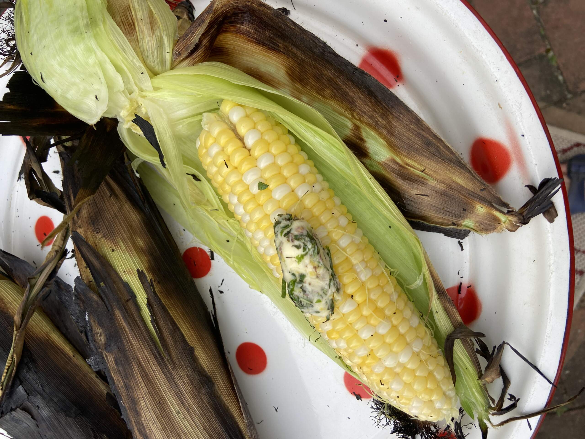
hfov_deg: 67.3
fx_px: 439
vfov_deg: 53.1
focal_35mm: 26
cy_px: 220
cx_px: 292
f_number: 1.8
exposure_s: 1/300
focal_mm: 4.25
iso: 32
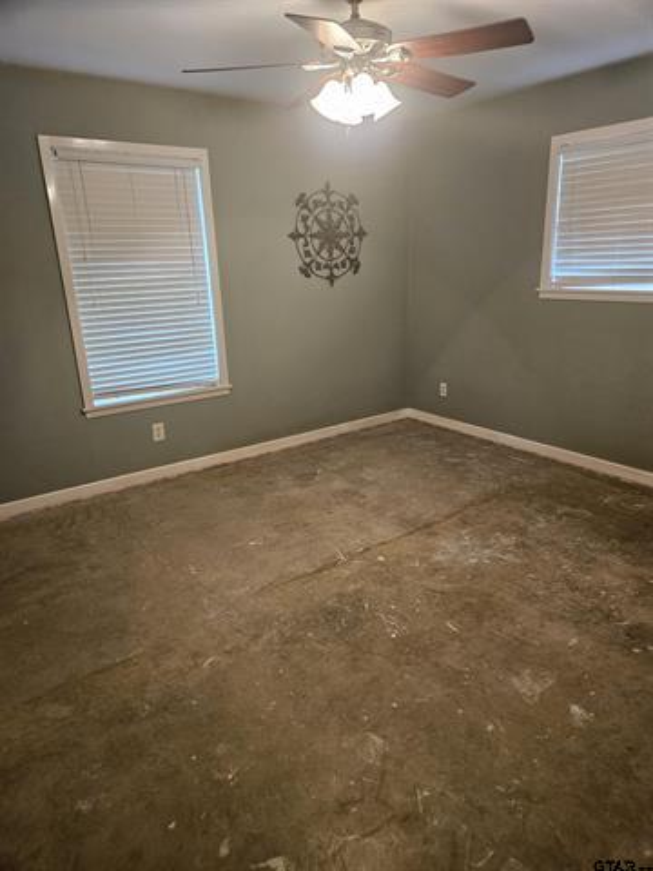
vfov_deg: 73.9
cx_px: 326
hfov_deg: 58.9
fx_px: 578
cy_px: 436
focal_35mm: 23
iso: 640
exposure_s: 1/60
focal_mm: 5.4
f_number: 1.8
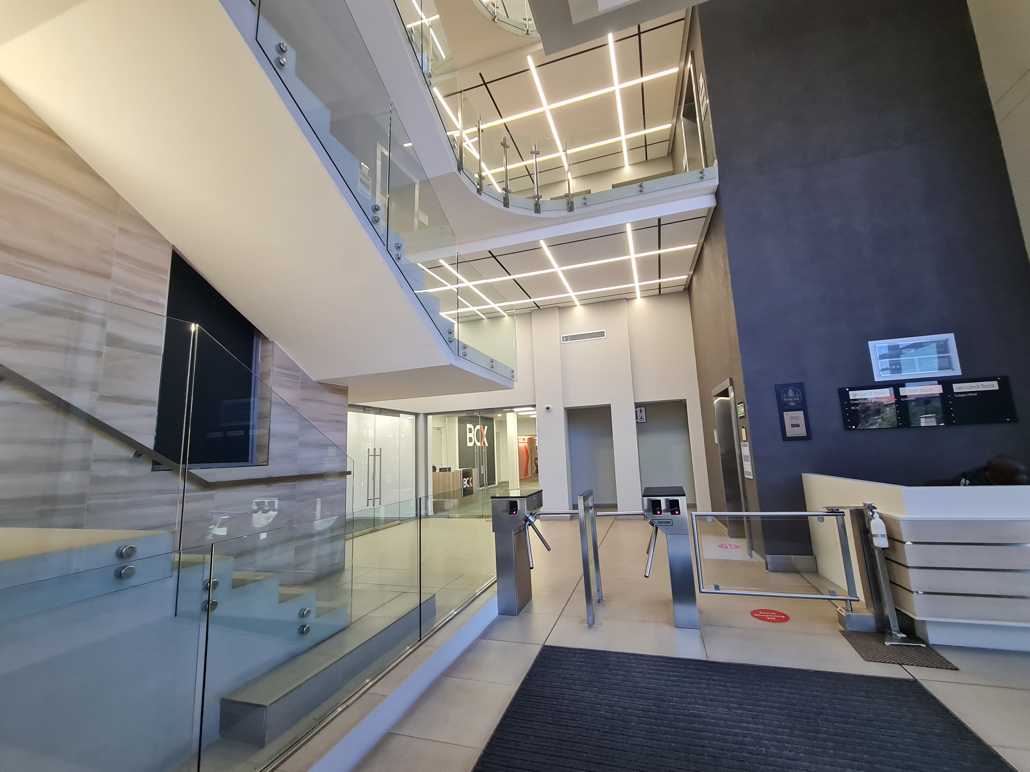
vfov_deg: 89.9
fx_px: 387
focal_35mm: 13
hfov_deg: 106.2
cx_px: 515
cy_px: 386
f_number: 2.2
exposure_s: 1/50
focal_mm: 2.2
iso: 200
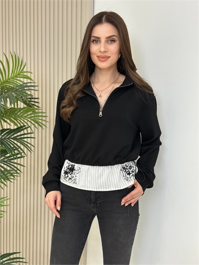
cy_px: 132
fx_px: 368
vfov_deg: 39.6
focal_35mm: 48
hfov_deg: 30.3
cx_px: 100
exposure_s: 1/172
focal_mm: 6.86
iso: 100
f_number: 1.78
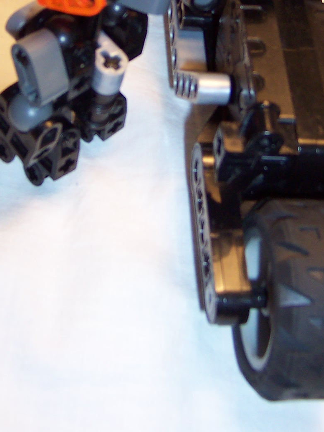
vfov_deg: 26.9
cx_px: 167
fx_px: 873
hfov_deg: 21.0
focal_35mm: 70
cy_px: 53
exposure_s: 1/60
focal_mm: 5.6
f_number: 2.8
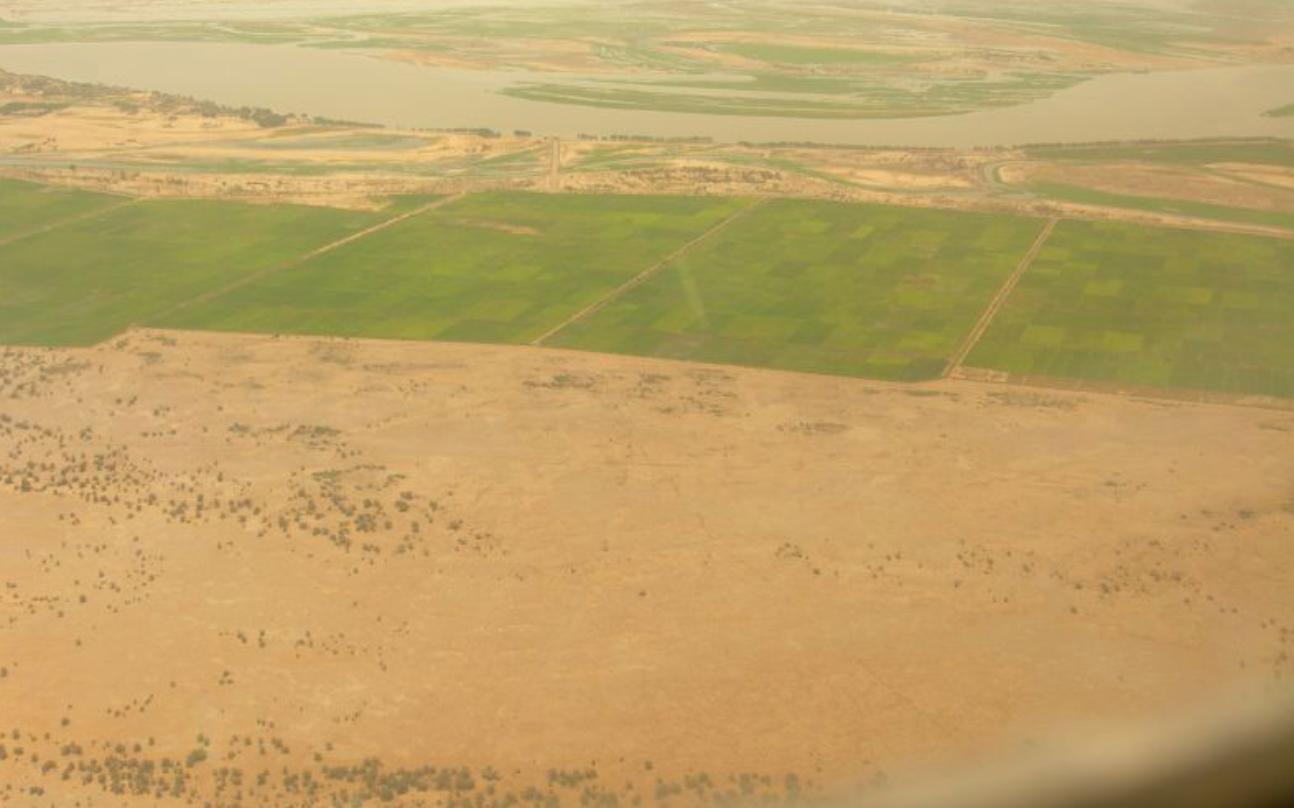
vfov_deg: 31.2
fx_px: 1446
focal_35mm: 41
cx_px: 652
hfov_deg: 48.2
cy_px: 346
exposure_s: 1/145
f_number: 4.8
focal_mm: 7.8
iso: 50
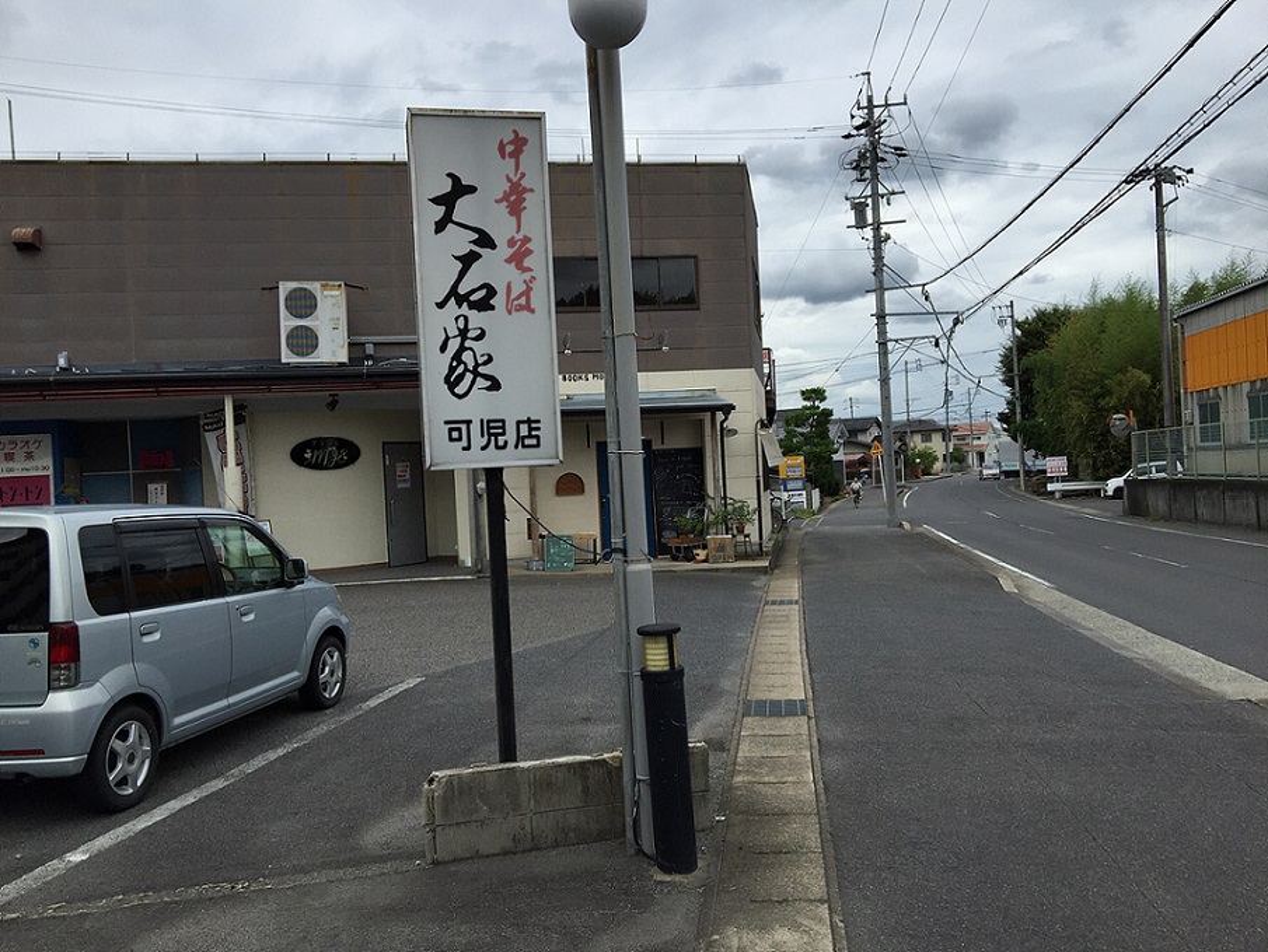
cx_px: 634
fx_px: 1063
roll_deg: +1.8
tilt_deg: +0.7
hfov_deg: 61.6
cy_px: 476
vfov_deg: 48.3
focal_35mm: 29
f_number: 2.2
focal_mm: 4.15
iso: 32
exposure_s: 1/2475
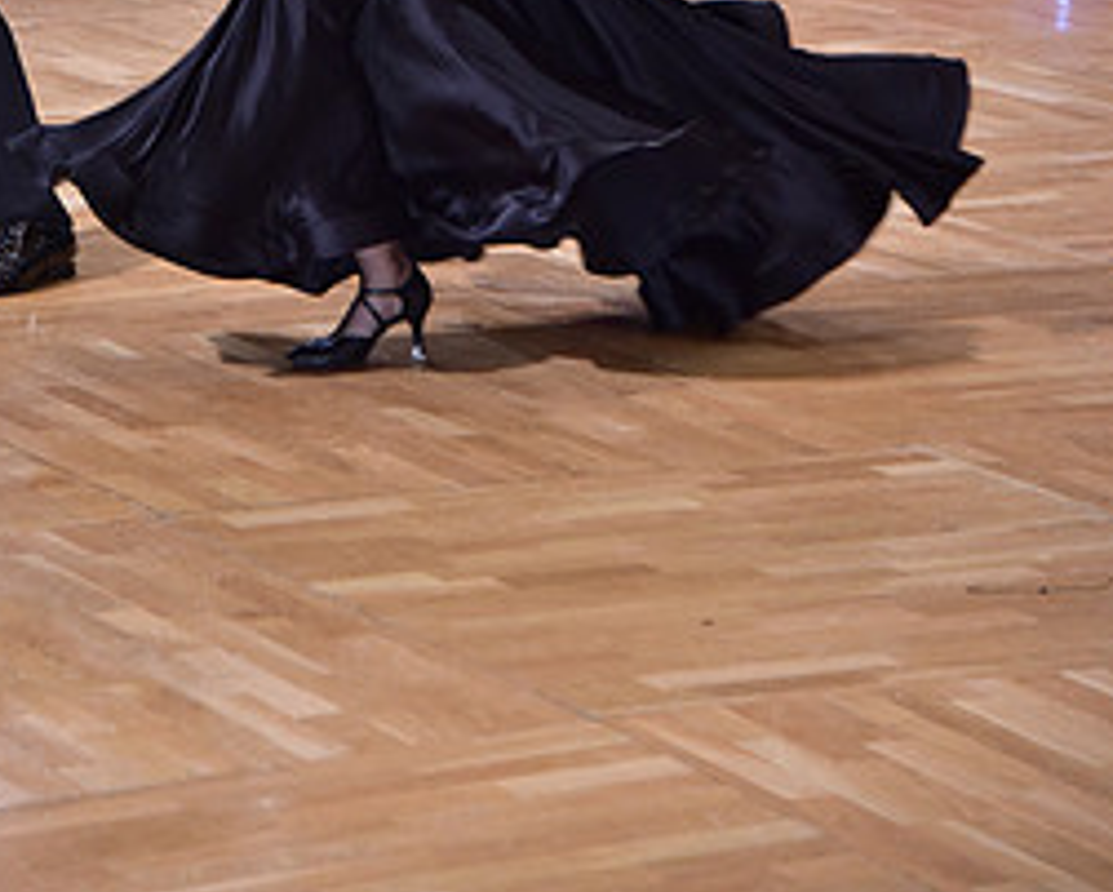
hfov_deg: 11.4
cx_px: 264
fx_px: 5569
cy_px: -306
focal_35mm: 169
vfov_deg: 9.0
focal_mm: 78
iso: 2000
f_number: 4
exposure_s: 1/200
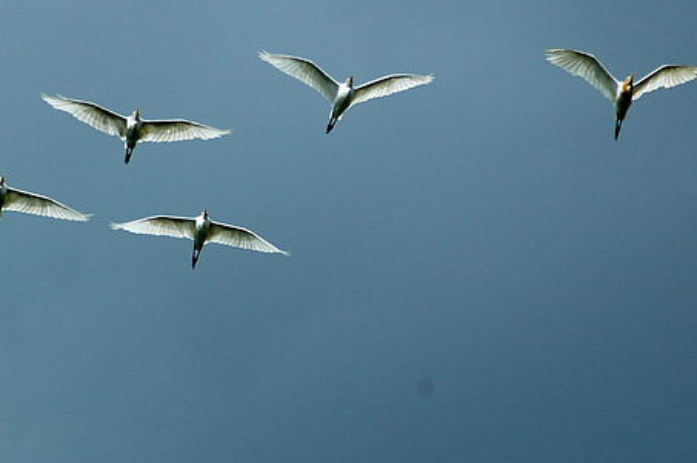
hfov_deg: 4.9
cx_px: 231
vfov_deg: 3.3
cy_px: 192
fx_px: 8065
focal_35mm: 417
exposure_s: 1/1600
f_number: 5.6
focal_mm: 180
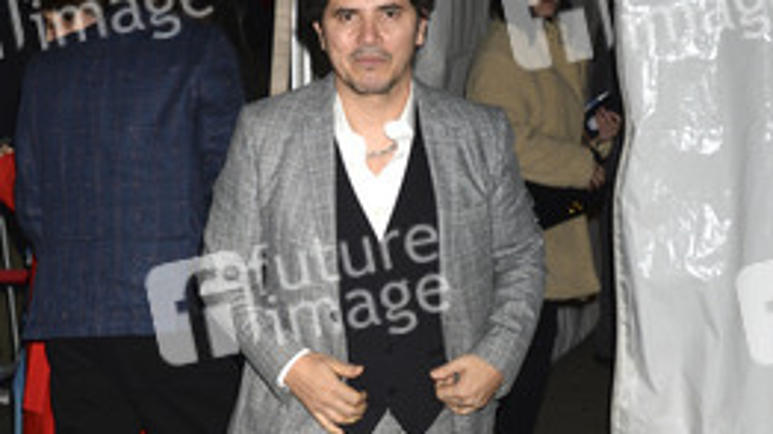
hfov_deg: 26.5
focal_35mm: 80
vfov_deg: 14.8
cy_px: 443
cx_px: 385
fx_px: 1639
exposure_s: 1/250
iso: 800
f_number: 5.6
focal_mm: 50
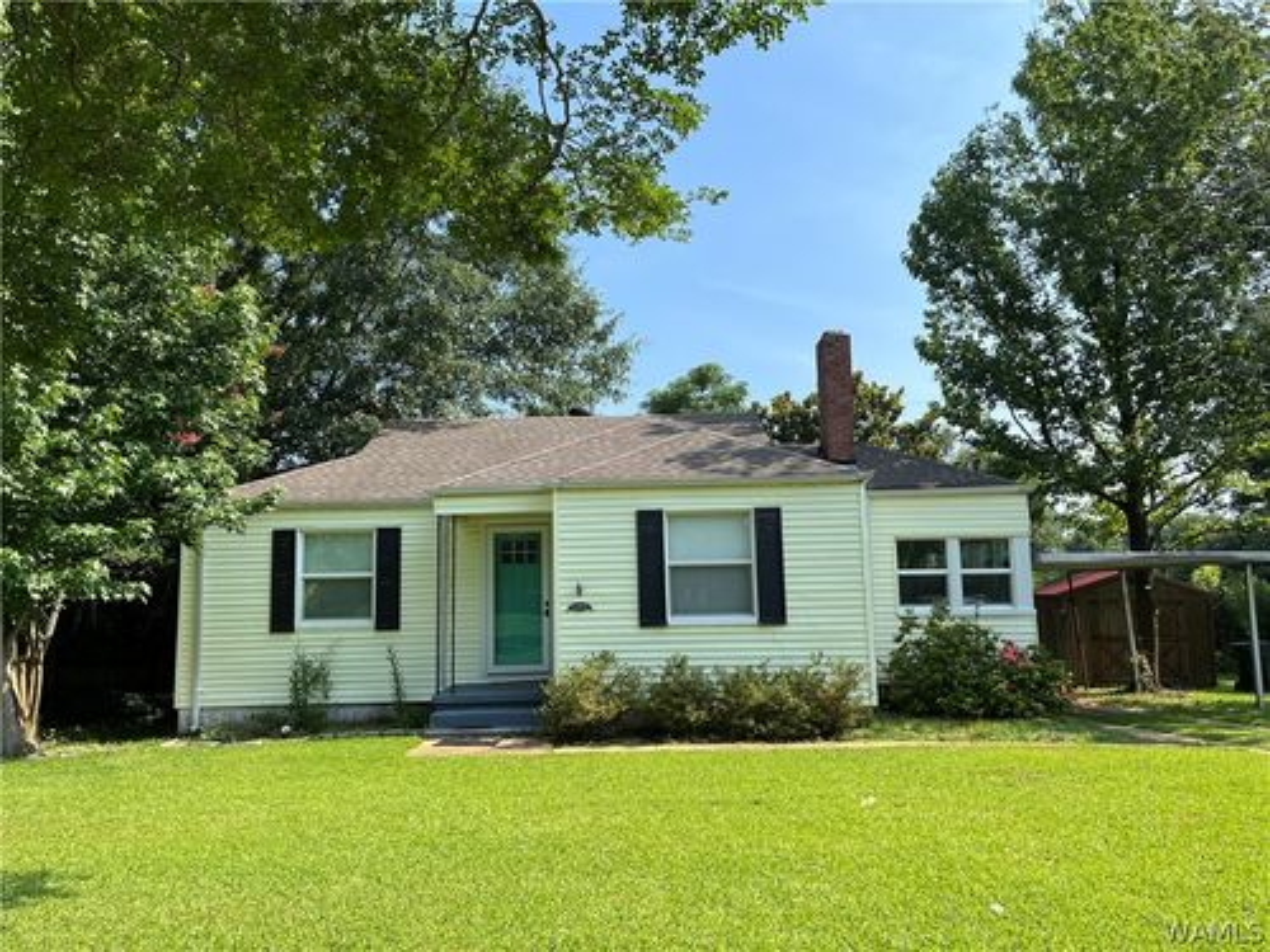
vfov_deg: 53.1
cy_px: 476
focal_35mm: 26
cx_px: 635
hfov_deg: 67.3
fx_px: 954
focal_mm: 5.1
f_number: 1.6
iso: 50
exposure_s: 1/2179
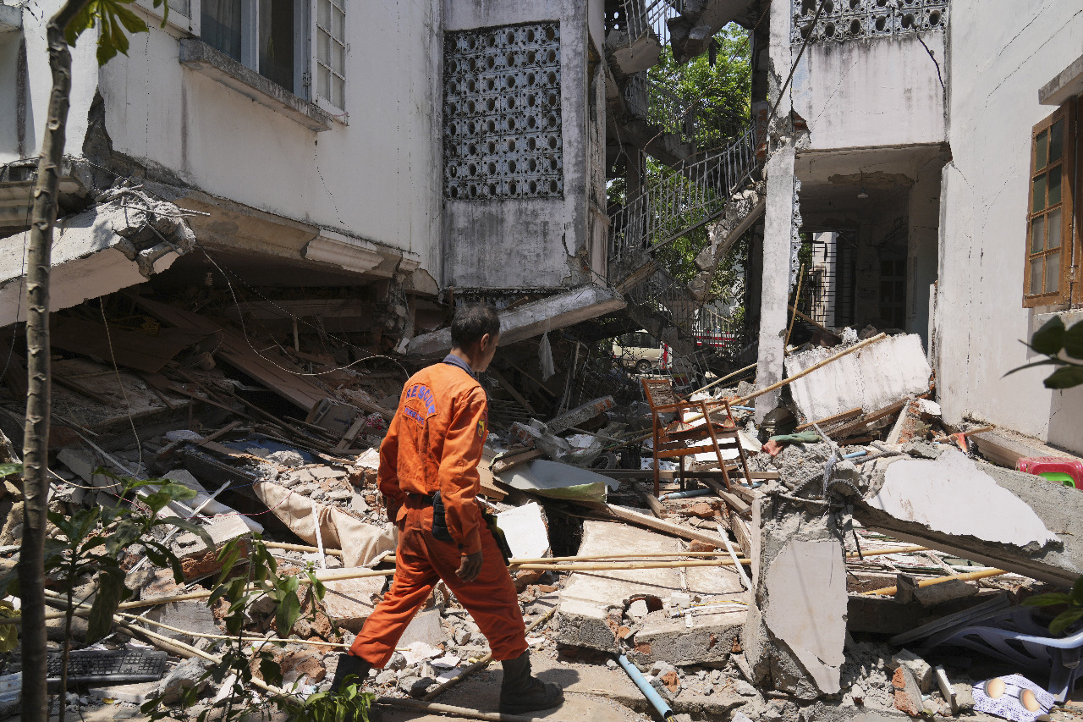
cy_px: 361
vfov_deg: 53.1
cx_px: 542
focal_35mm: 24
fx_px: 722
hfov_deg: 73.8
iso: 200
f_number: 7.1
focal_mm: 24
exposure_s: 1/800
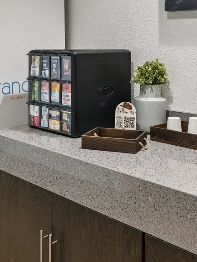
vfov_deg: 36.1
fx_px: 387
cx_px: 114
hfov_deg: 28.5
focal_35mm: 51
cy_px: 49
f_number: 5.6
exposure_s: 1/10
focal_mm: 15
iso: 400
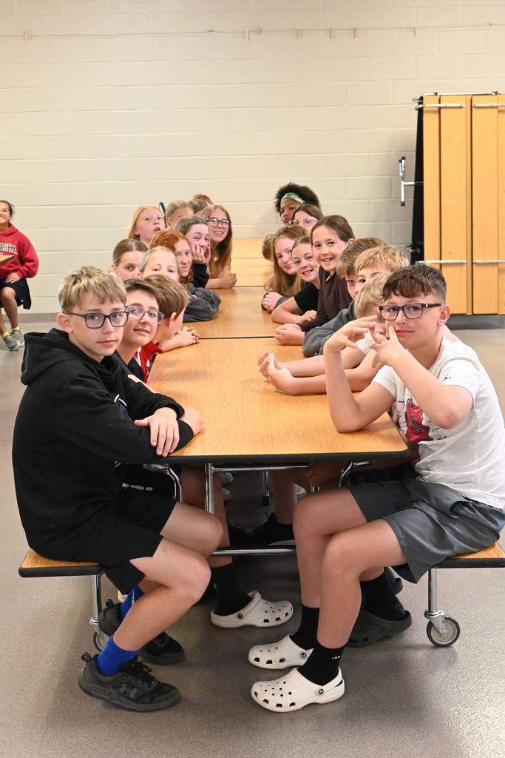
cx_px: 252
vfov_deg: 40.0
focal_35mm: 50
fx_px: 1041
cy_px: 379
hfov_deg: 27.3
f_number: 5
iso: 3200
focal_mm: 33
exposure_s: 1/80
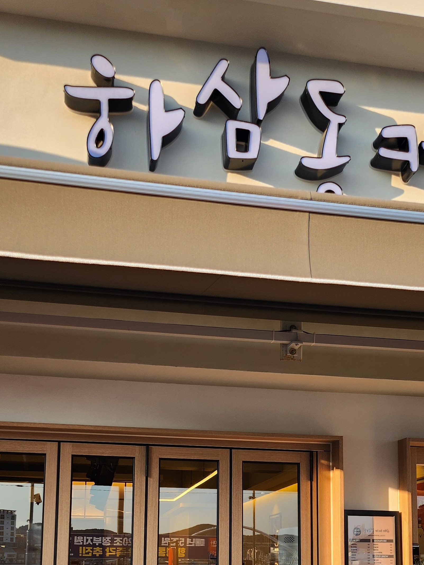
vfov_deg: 40.0
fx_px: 735
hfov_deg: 32.2
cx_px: 232
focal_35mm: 45
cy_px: 470
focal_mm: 5
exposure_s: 1/650
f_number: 1.8
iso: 50
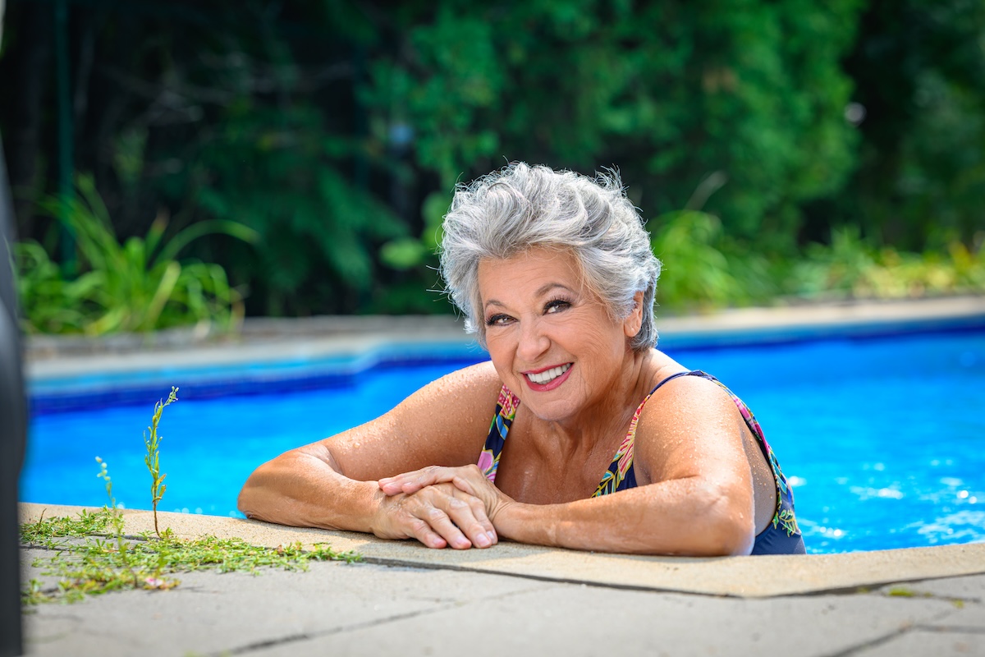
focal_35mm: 85
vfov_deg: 16.1
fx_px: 2326
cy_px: 328
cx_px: 492
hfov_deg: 23.9
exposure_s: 1/250
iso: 80
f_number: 4
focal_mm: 85
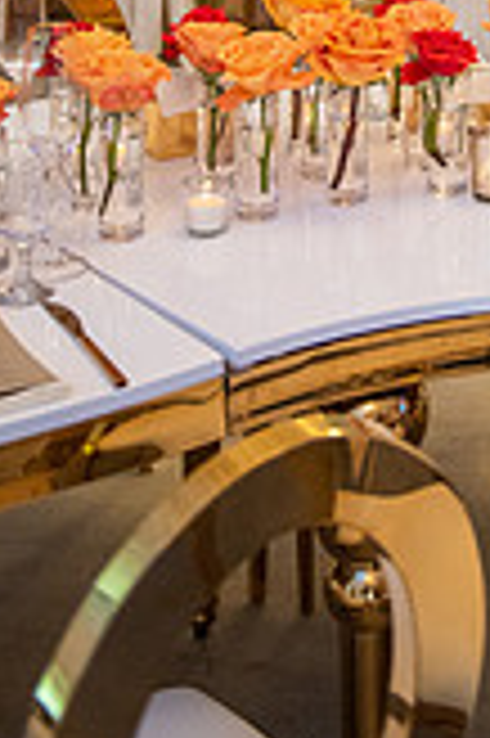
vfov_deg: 21.5
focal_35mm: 85
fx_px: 1739
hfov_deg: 15.4
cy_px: -238
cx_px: 593
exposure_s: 1/125
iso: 1600
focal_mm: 31
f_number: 3.2
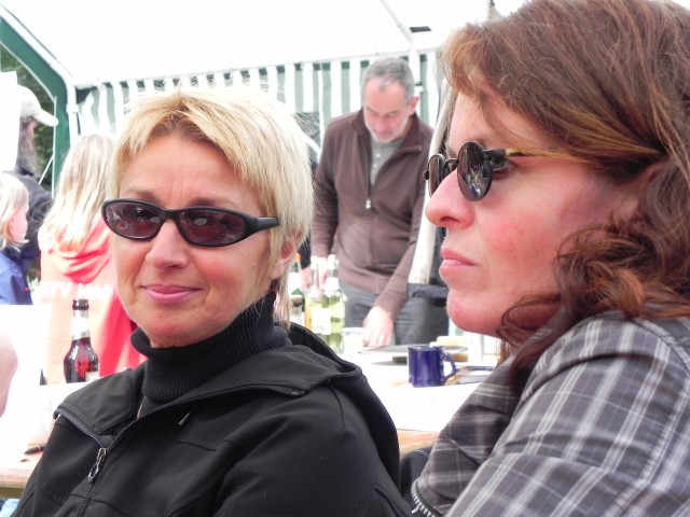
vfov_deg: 17.4
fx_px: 1694
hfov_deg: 23.0
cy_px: 258
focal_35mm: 85
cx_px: 345
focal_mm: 15.1
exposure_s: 1/51.1
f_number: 4
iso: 160
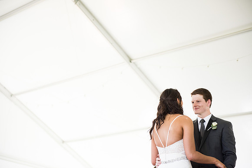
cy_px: 84
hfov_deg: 28.8
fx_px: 490
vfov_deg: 19.5
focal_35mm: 70
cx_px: 126
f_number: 2.8
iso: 800
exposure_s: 1/640
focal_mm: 70
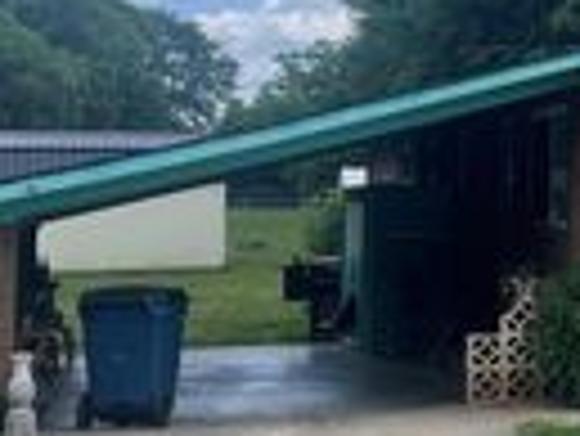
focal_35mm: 97
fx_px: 1627
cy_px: 83
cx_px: 827
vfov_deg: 15.2
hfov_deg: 18.3
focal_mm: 5.1
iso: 32
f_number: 1.6
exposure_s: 1/4049
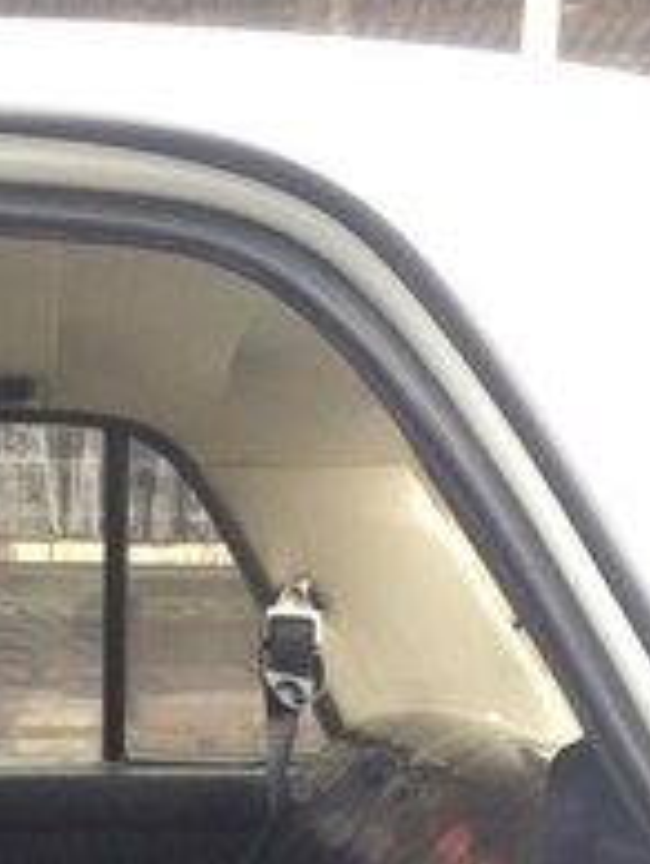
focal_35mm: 74
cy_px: 940
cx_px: 76
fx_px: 1849
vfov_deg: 24.6
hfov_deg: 19.6
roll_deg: +1.3
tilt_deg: -14.8
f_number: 2.2
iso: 160
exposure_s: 1/33
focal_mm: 4.15
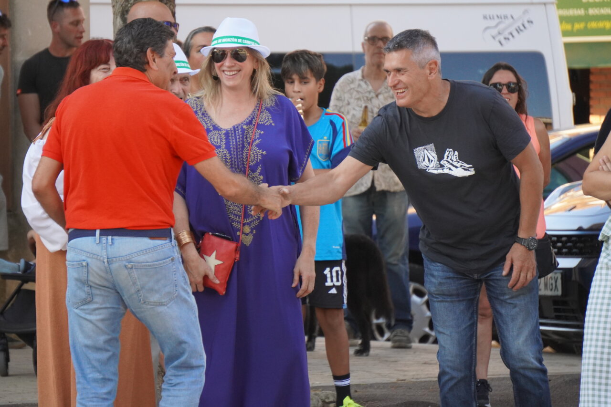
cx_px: 306
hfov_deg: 6.5
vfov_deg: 4.4
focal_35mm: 315
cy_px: 204
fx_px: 5345
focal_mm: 210
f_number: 6.3
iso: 1600
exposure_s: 1/400
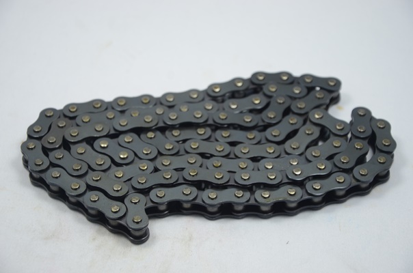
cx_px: 206
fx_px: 1288
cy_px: 136
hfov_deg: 18.2
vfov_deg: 12.1
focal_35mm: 112
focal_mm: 75
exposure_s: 1/50
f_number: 7.1
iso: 160
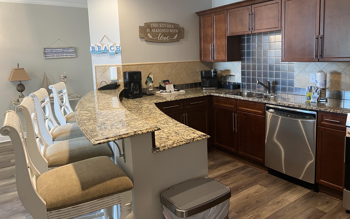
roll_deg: +2.0
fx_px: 267
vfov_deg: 44.3
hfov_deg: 66.5
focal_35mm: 28
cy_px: 87
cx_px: 175
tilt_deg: -6.4
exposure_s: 1/60
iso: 100
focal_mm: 5.7
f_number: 1.5
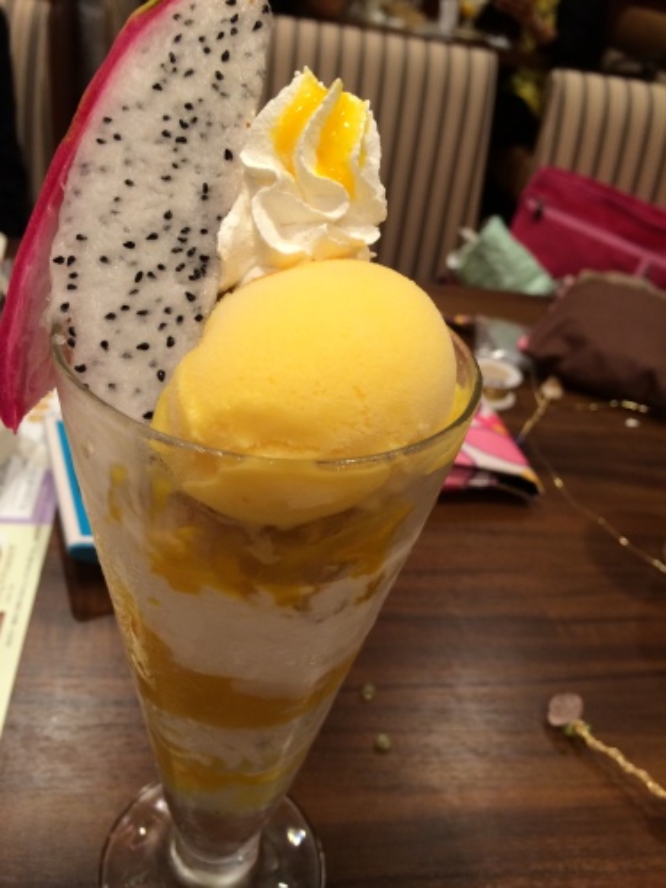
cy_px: 444
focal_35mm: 30
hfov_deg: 46.8
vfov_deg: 60.0
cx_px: 333
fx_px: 770
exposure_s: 1/30
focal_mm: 4.12
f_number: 2.2
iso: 80
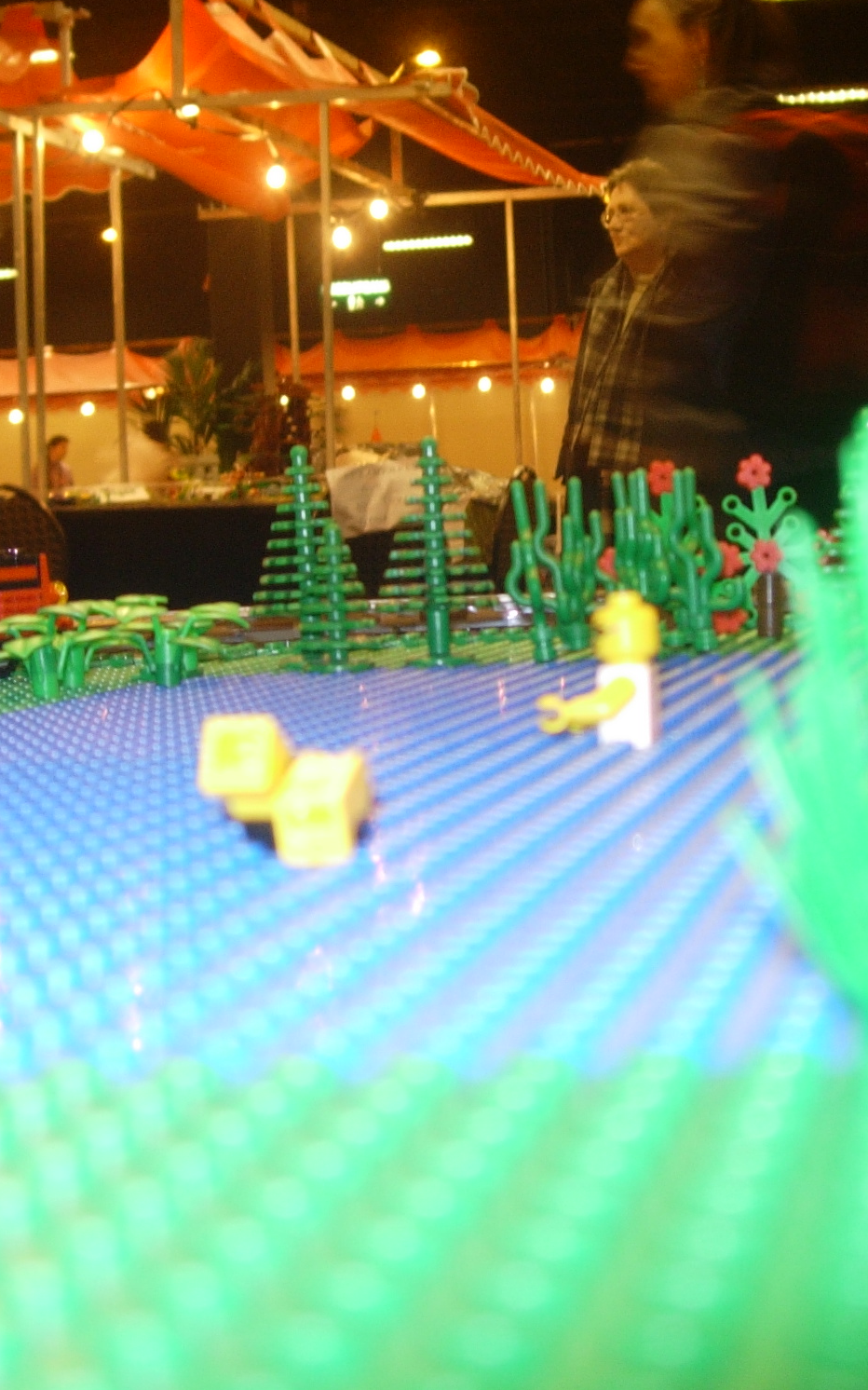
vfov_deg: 29.2
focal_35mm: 70
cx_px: 636
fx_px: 2650
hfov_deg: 18.5
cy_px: 504
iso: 79
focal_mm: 7.8
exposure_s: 1/3.6
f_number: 2.8
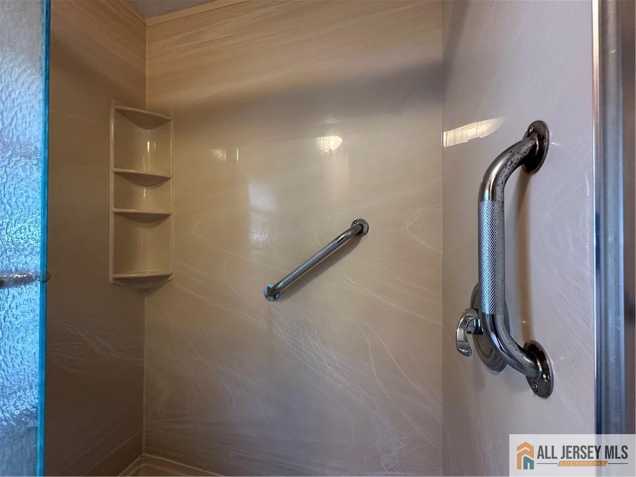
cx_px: 318
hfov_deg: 102.1
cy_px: 238
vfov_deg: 85.7
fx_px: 257
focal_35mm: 14
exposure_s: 1/60
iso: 250
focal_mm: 2.22
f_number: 2.2
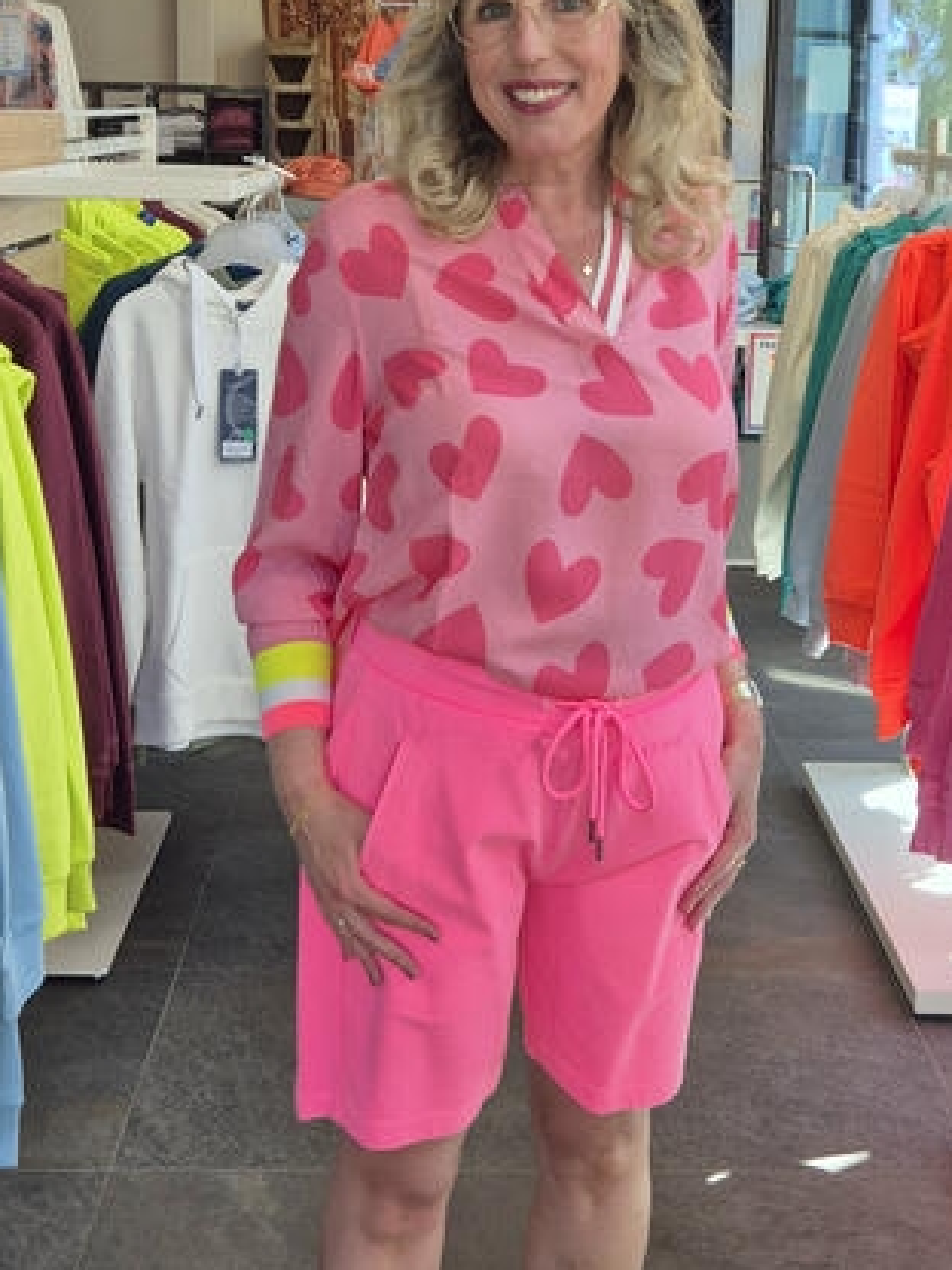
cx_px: 497
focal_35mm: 42
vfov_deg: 44.8
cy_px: 656
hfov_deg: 34.3
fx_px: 1540
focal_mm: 5.4
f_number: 1.8
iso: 32
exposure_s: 1/100
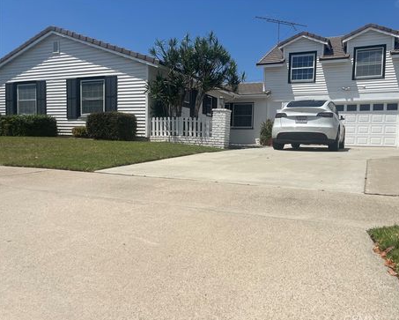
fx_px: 331
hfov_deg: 62.1
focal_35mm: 28
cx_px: 218
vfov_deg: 51.6
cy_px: 160
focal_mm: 5.1
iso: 50
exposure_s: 1/7353
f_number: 1.6
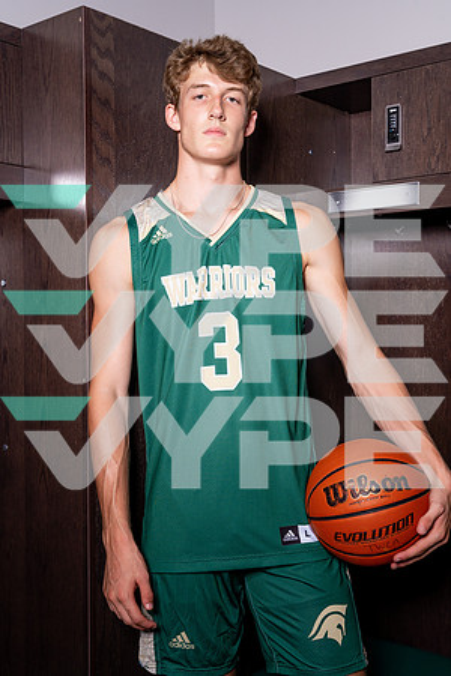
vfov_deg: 45.4
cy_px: 338
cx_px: 226
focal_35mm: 43
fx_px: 808
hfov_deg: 31.2
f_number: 10
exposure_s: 1/250
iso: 320
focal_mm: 43
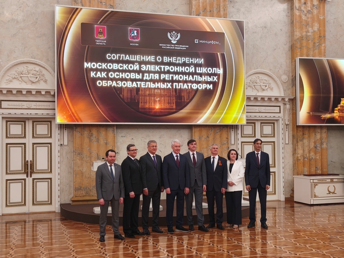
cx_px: 172
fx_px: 427
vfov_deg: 33.6
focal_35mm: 43
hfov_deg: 43.9
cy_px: 129
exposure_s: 1/100
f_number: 1.7
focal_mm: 5.35
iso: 250
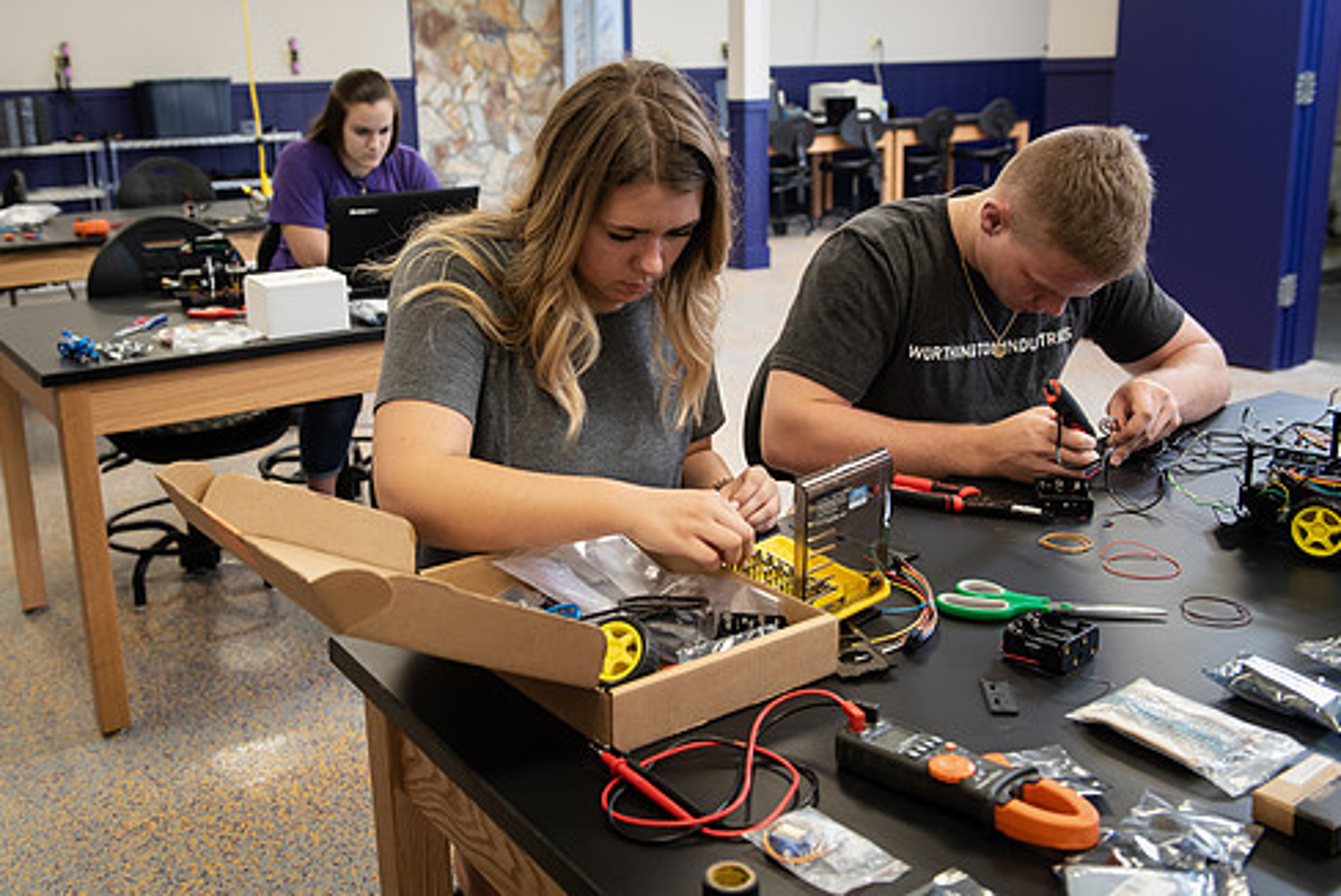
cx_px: 583
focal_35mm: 38
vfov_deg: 35.1
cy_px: 397
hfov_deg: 50.5
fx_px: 1416
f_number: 4.5
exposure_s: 1/80
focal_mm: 32
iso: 800
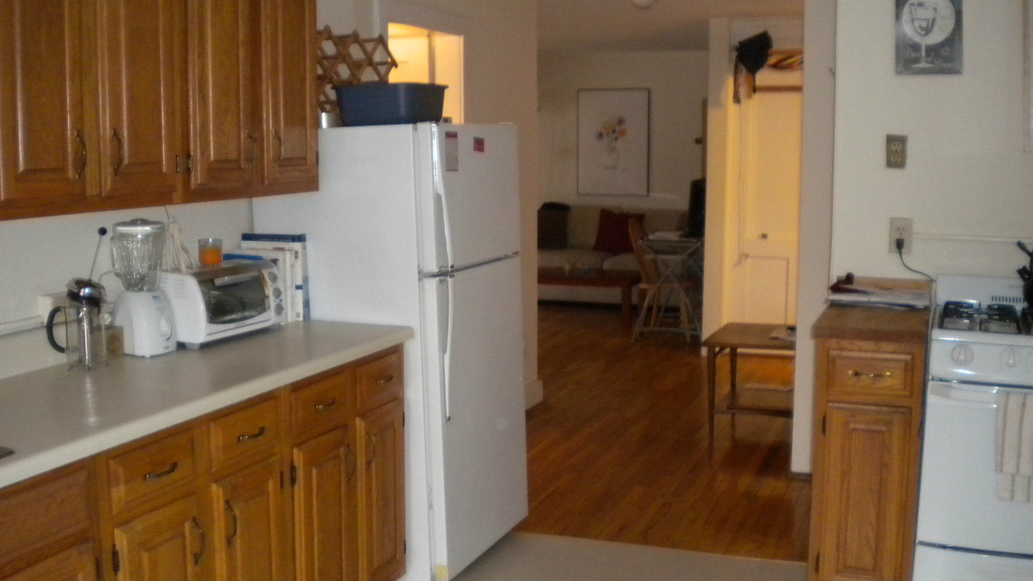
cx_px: 510
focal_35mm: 39
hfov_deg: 51.6
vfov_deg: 30.4
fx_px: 1068
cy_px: 296
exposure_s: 1/30
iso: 400
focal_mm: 6.3
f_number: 3.1
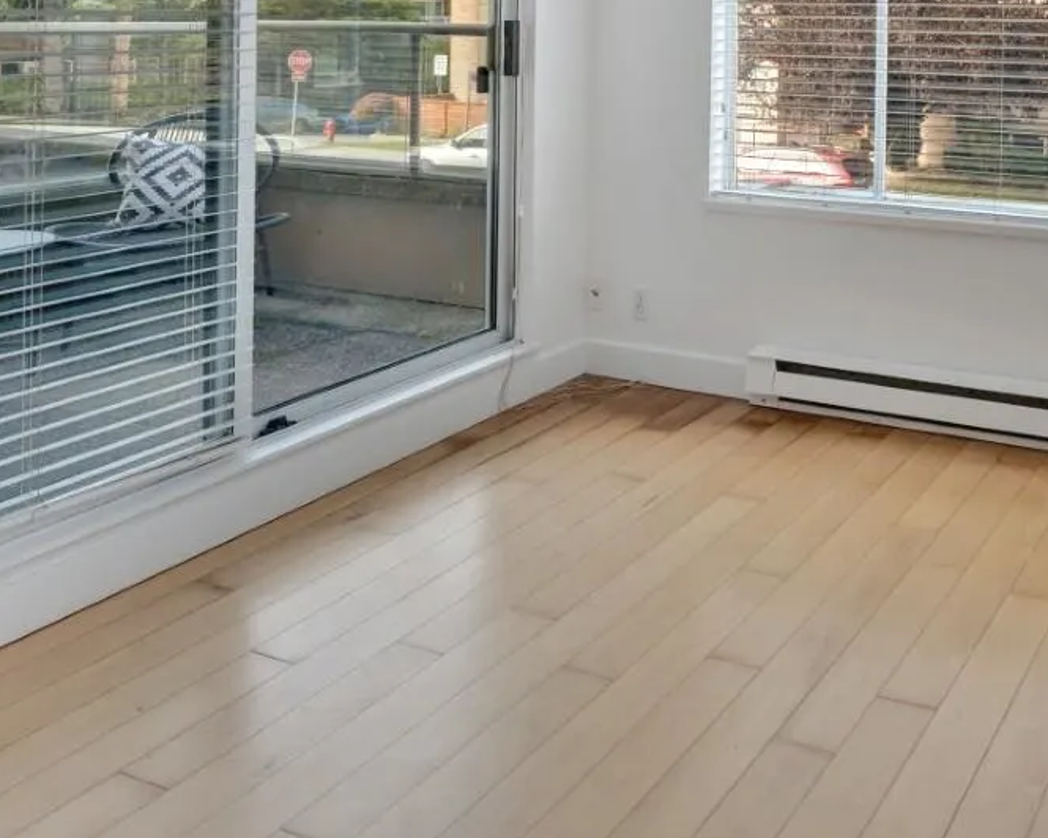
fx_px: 993
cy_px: 2
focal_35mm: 32
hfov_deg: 47.8
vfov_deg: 40.2
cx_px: 1007
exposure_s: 1/125
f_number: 8
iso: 400
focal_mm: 14
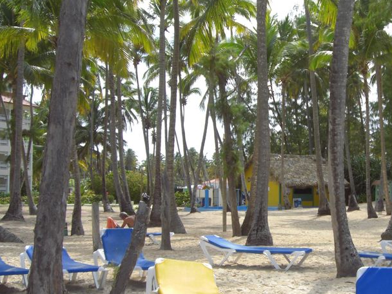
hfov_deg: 29.5
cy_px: 150
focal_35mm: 64
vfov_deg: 22.9
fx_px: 725
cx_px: 319
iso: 64
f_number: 2.7
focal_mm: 6.2
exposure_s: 1/640
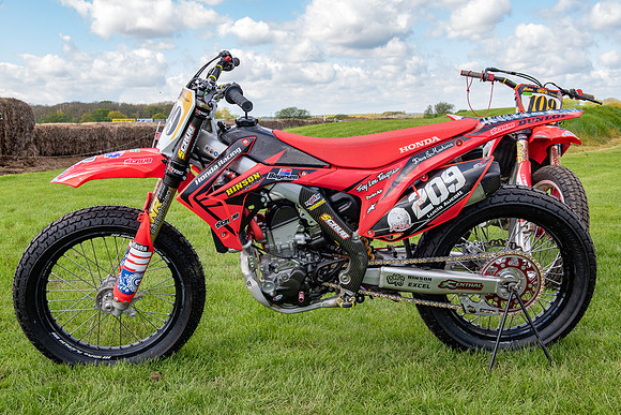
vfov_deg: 29.8
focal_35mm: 45
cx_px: 323
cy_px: 181
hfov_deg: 43.6
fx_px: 777
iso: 400
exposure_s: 1/200
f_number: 8
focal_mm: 40
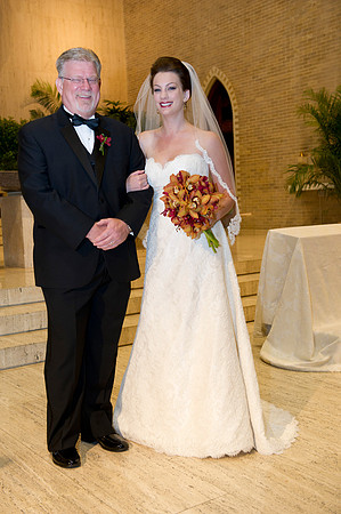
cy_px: 257
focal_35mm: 45
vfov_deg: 43.6
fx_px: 641
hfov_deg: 29.8
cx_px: 170
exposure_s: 1/60
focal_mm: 45
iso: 800
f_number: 4.5
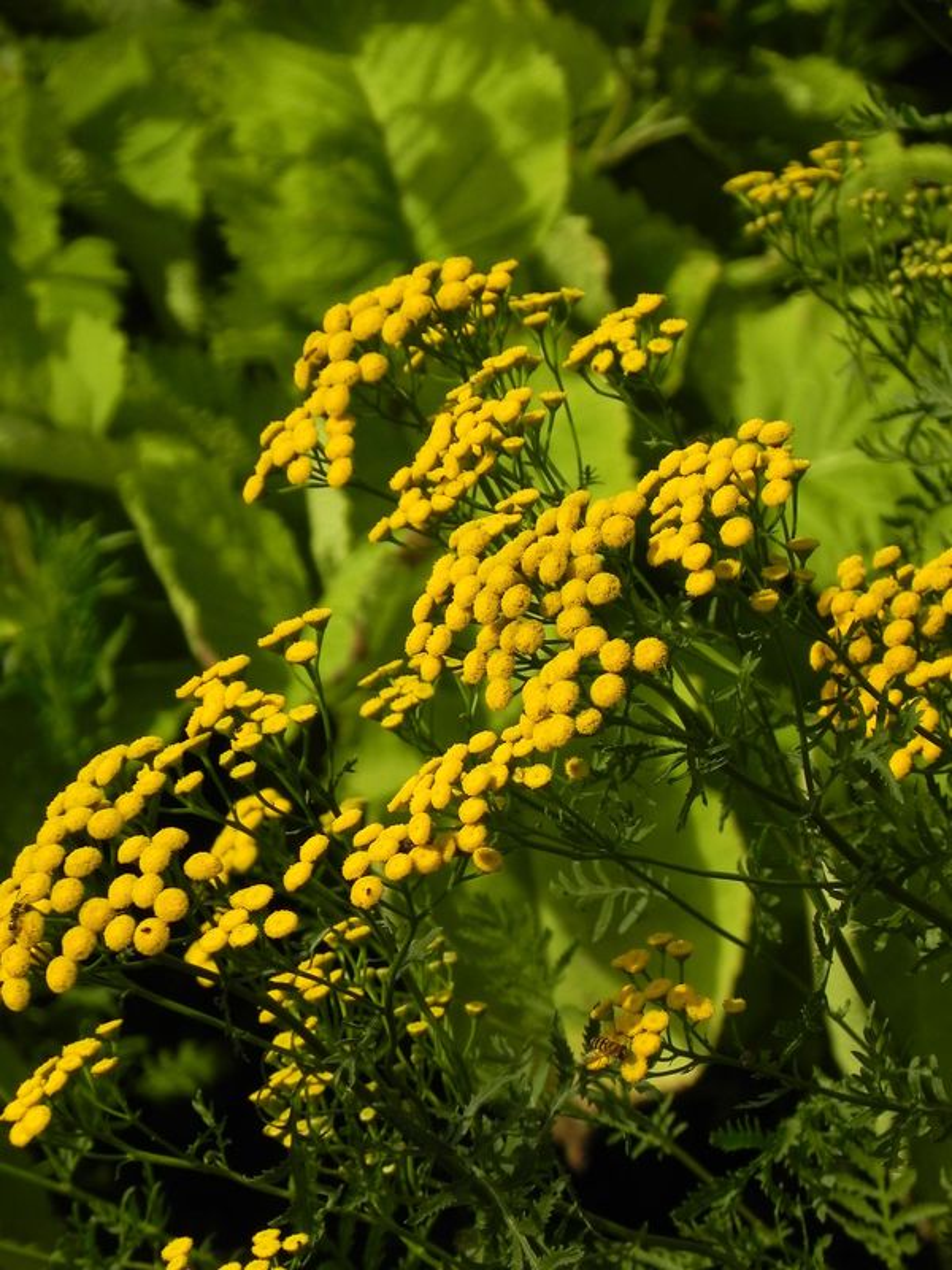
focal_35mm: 291
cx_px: 476
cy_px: 635
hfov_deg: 5.1
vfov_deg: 6.8
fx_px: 10671
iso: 160
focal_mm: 51.8
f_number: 5
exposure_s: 1/2000
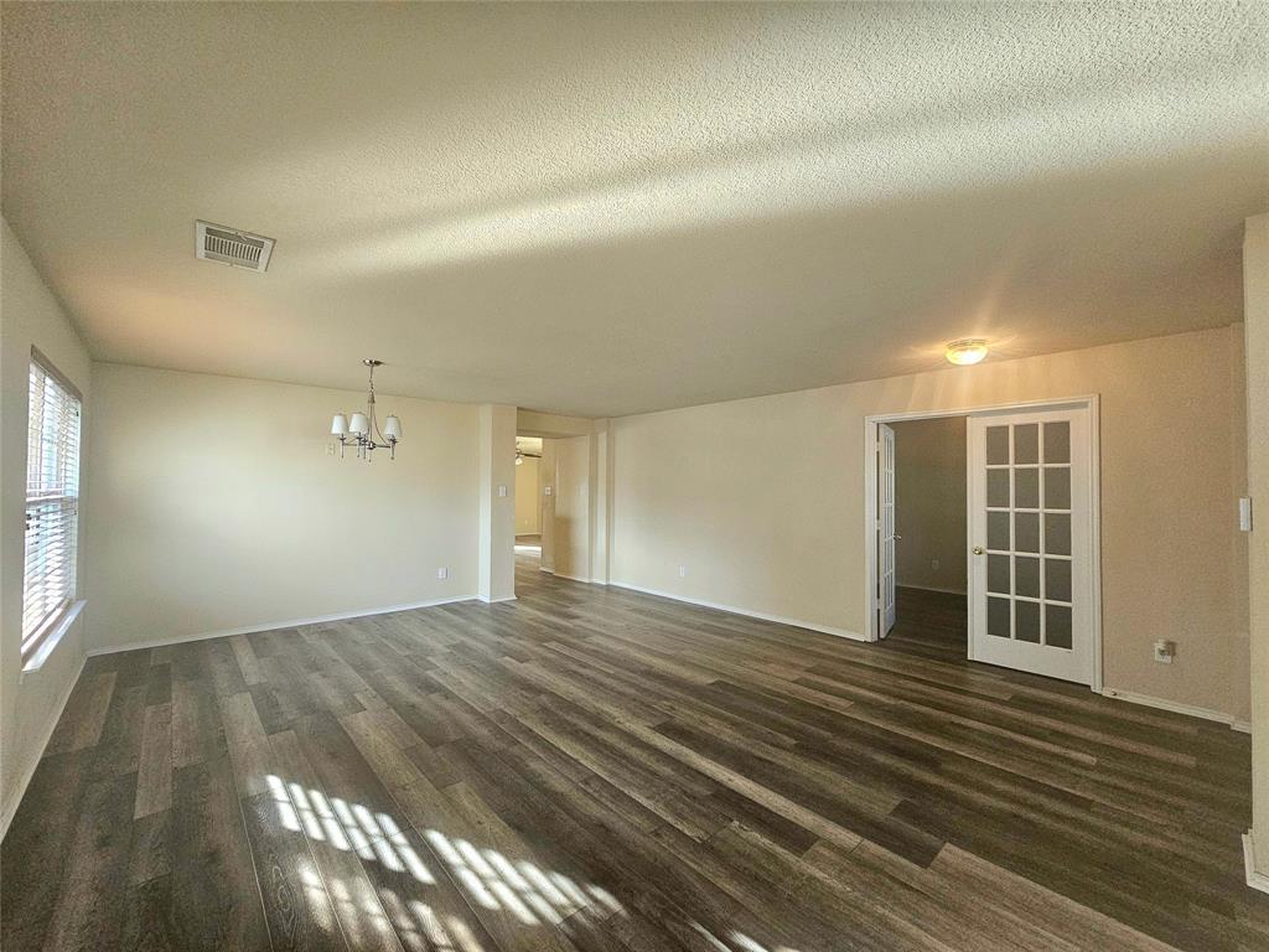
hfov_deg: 106.2
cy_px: 476
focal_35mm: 13
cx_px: 634
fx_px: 477
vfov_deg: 89.9
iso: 400
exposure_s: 1/60.2
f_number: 2.2
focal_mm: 2.2
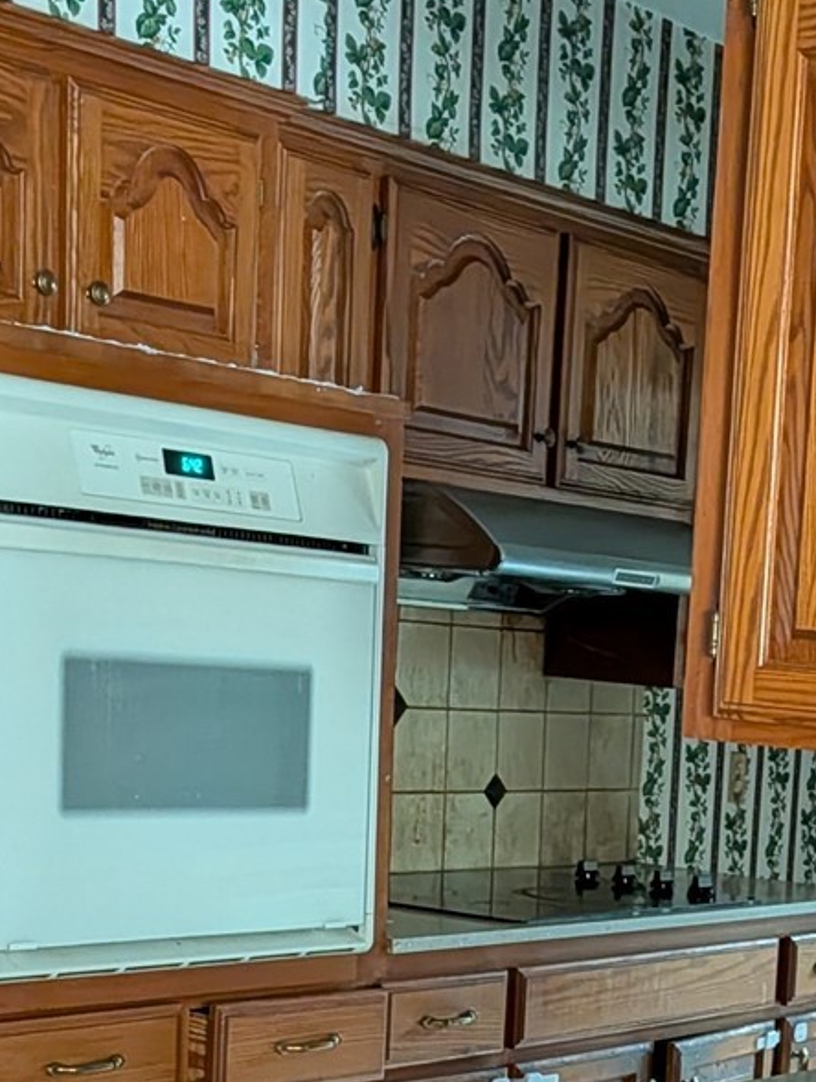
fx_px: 2444
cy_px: 1144
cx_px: 875
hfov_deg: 18.3
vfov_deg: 23.6
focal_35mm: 78
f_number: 1.68
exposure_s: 1/33.2
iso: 1471
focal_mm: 6.9
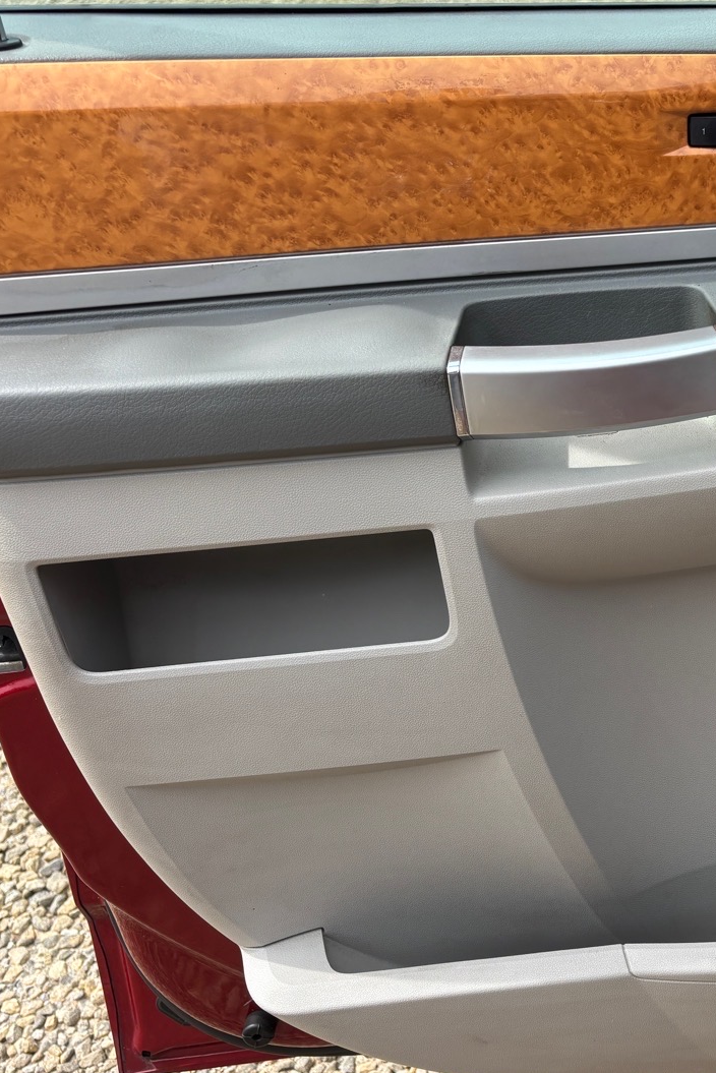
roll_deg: +8.6
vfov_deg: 47.4
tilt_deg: -25.2
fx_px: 1222
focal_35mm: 41
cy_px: 522
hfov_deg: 30.6
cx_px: 696
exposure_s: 1/1178
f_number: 1.6
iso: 50
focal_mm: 5.96
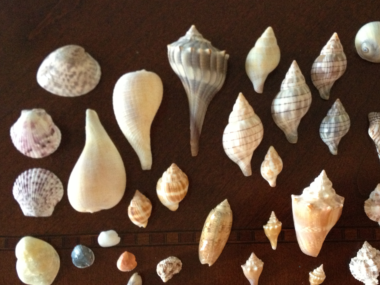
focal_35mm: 51
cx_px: 238
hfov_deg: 37.3
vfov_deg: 28.5
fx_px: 560
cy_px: 158
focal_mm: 4.28
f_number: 2.4
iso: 400
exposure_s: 1/17
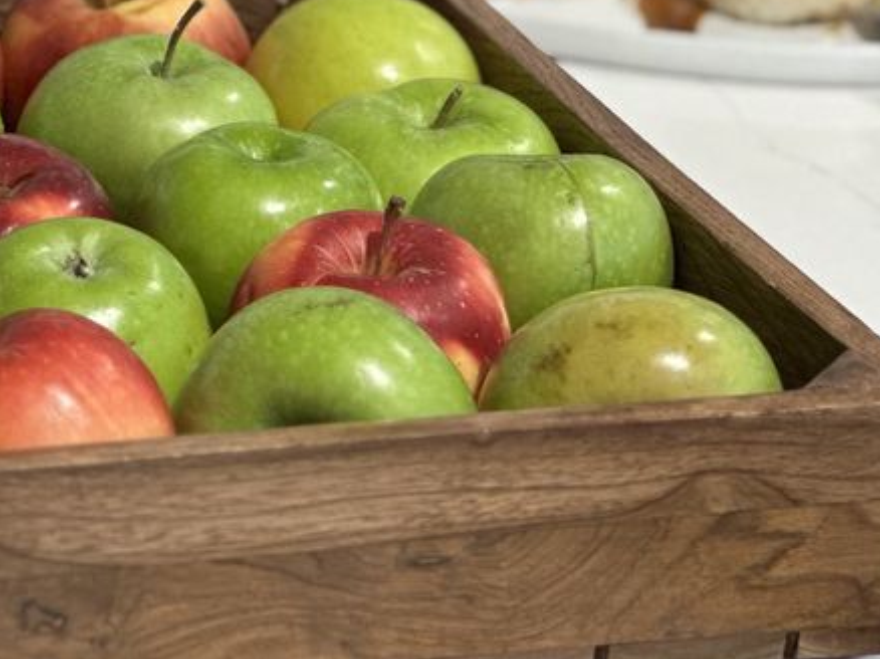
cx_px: -2
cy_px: -36
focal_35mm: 220
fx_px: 5590
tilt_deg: -16.2
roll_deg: -2.4
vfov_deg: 6.7
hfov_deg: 8.9
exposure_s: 1/40
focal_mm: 9
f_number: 2.8
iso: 160
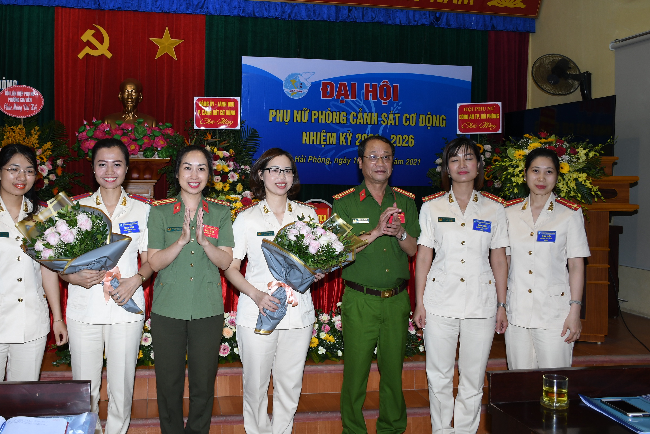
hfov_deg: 48.2
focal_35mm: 40
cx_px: 267
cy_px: 172
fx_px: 722
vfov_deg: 33.3
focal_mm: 22
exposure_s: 1/200
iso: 320
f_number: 5.6
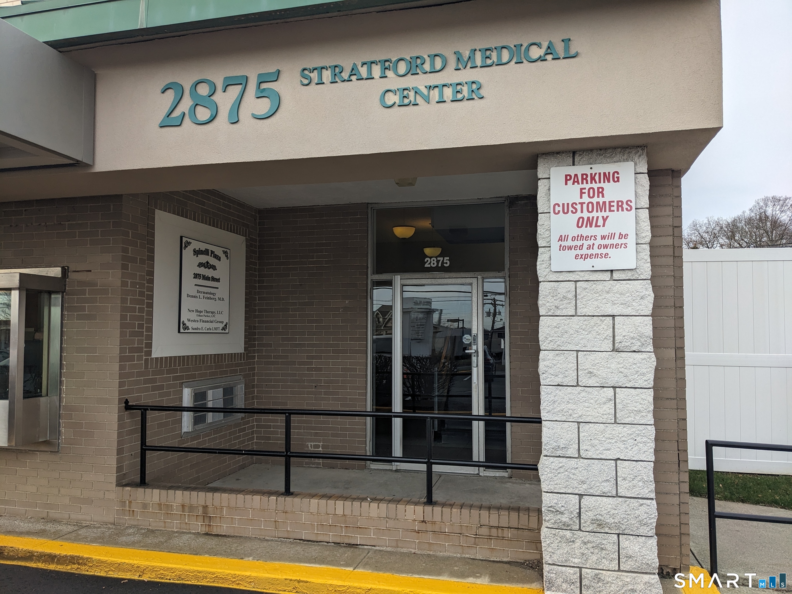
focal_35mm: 27
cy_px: 297
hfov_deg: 65.3
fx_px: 618
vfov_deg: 51.4
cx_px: 396
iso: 49
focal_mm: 4.38
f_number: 1.73
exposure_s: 1/1304
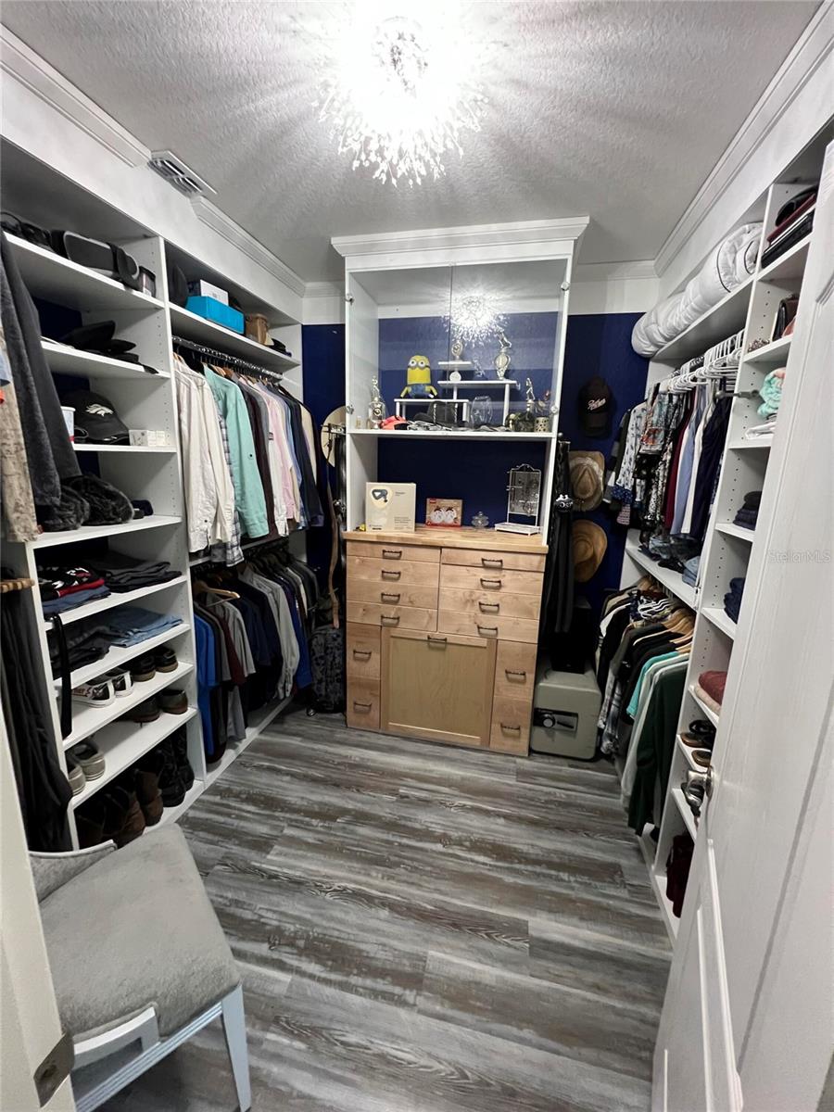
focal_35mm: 13
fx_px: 418
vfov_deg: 106.2
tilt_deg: -10.4
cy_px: 556
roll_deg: -0.9
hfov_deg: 89.9
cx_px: 417
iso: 500
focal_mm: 1.57
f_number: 1.8
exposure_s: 1/60
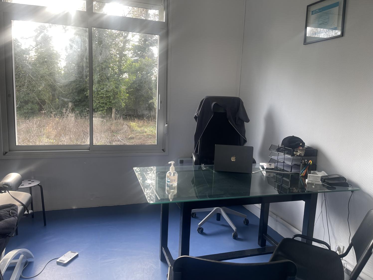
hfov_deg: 69.4
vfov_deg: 54.9
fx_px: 269
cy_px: 140
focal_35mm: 25
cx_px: 186
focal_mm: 5.1
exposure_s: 1/121
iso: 64
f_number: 1.6
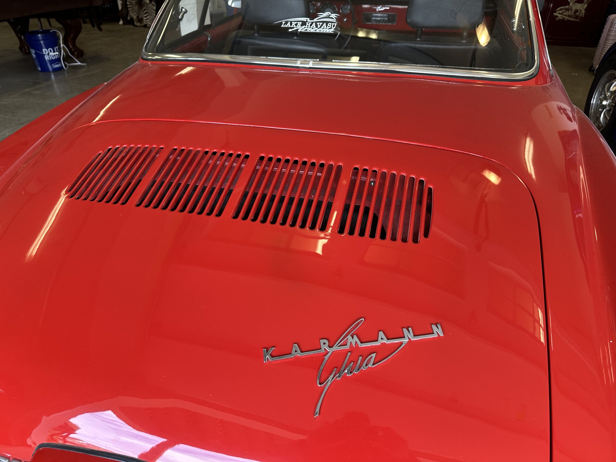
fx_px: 427
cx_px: 308
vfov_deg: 56.8
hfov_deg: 71.6
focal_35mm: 24
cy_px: 231
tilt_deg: -33.9
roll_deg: -0.8
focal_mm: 6.86
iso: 160
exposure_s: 1/121
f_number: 1.78
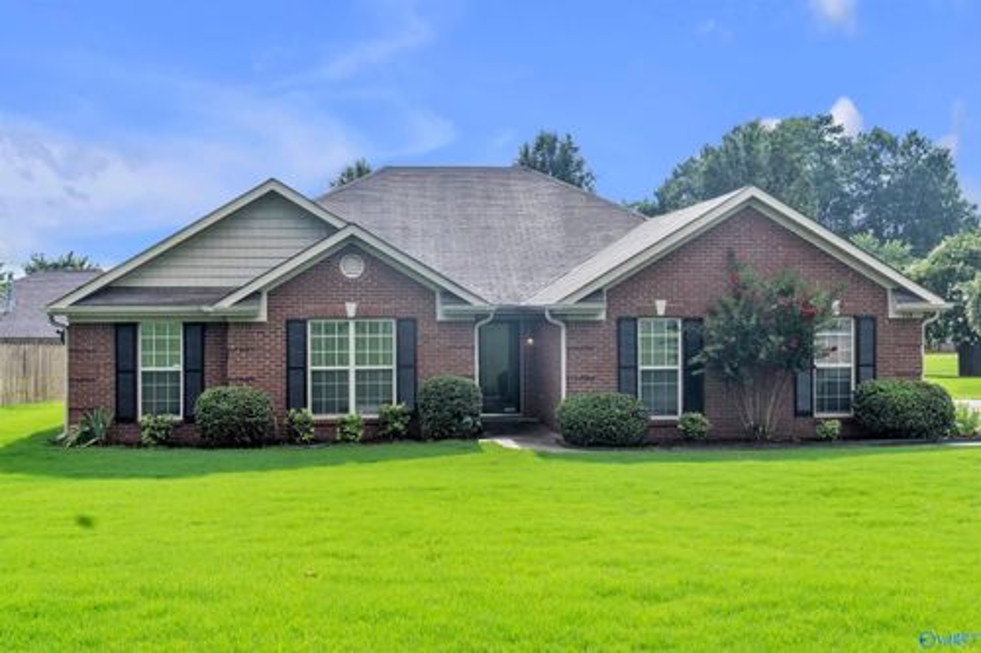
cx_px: 490
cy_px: 326
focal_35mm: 35
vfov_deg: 37.8
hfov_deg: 54.5
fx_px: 953
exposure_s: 1/160
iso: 100
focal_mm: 35
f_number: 9
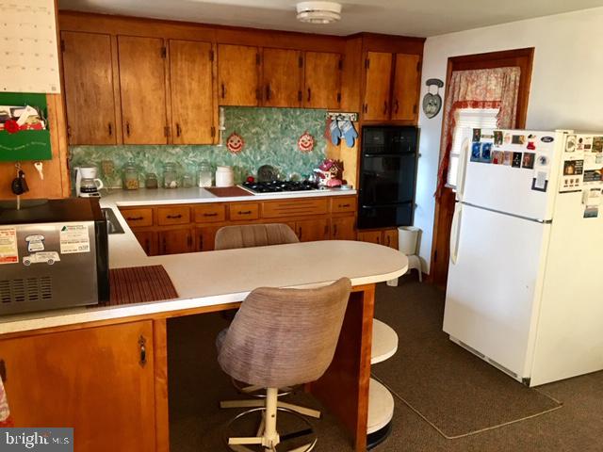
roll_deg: -2.1
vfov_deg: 48.2
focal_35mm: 29
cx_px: 302
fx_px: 505
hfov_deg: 61.7
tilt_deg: -11.1
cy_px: 226
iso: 80
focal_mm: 4.15
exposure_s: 1/10
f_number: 2.2
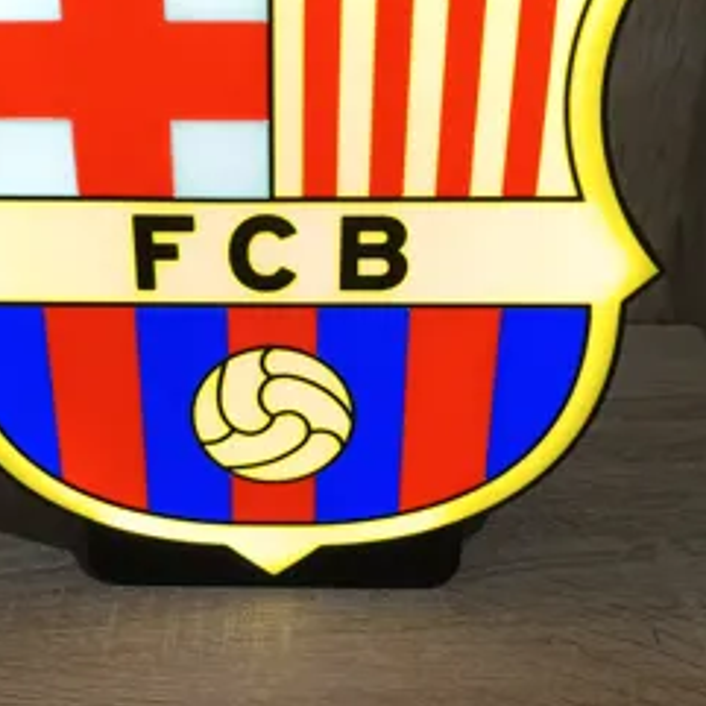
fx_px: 1085
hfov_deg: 36.0
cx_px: 299
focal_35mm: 47
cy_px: 303
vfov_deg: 36.0
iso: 914
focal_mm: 5.31
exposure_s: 1/50
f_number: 1.7
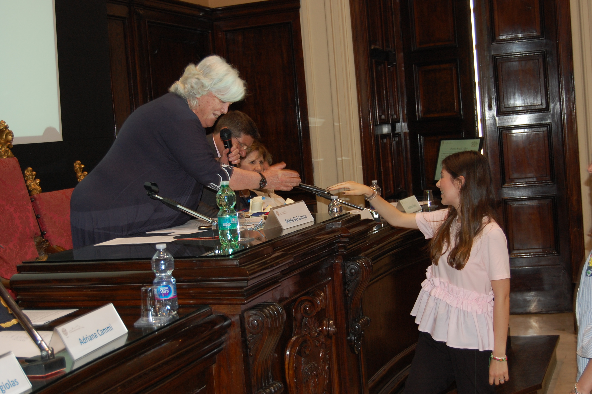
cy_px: 197
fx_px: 936
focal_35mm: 57
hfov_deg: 35.1
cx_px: 296
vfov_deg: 23.7
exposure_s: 1/60
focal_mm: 38
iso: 400
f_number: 5
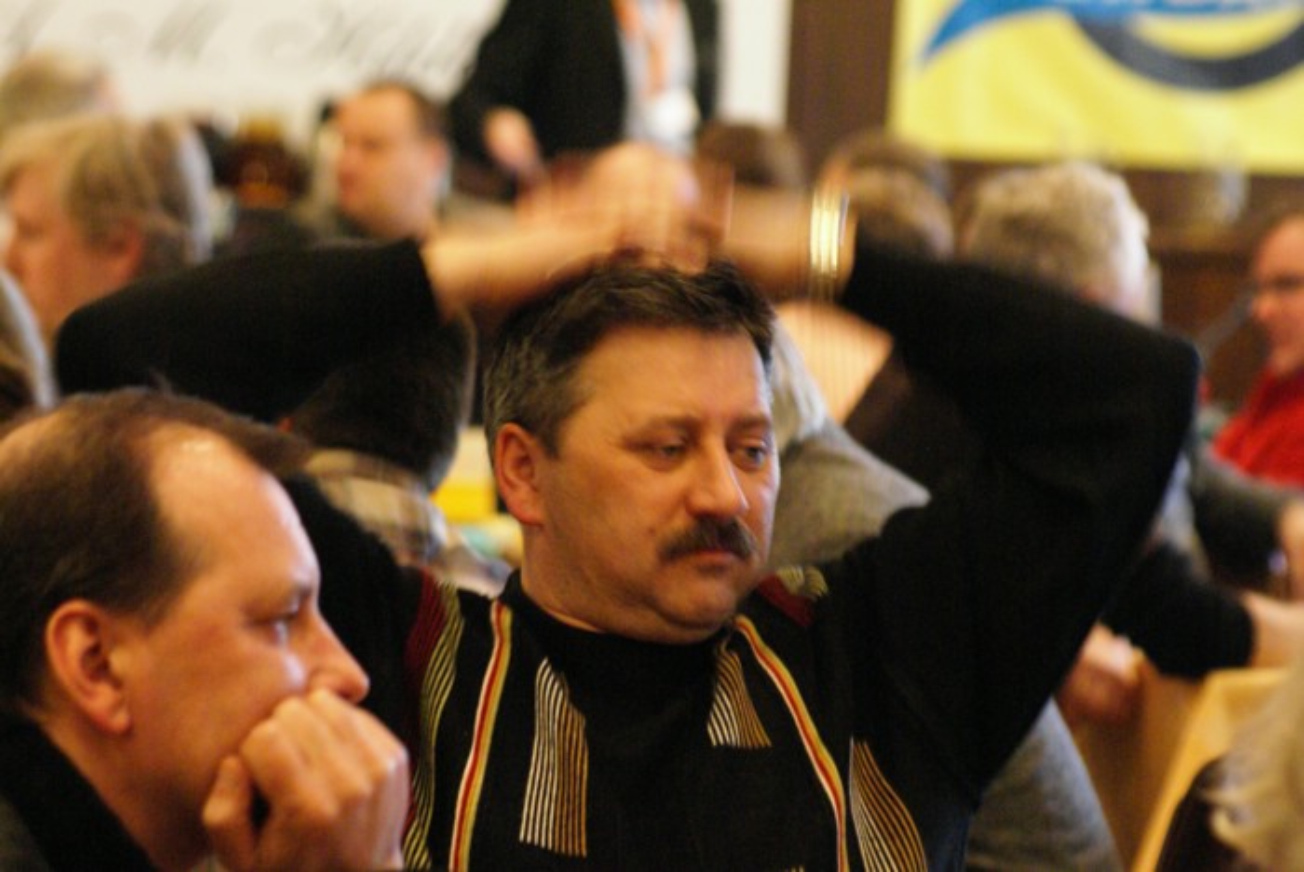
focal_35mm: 225
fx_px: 8157
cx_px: 652
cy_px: 436
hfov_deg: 9.1
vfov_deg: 6.1
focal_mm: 150
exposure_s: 1/5
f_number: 5.6
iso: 1600
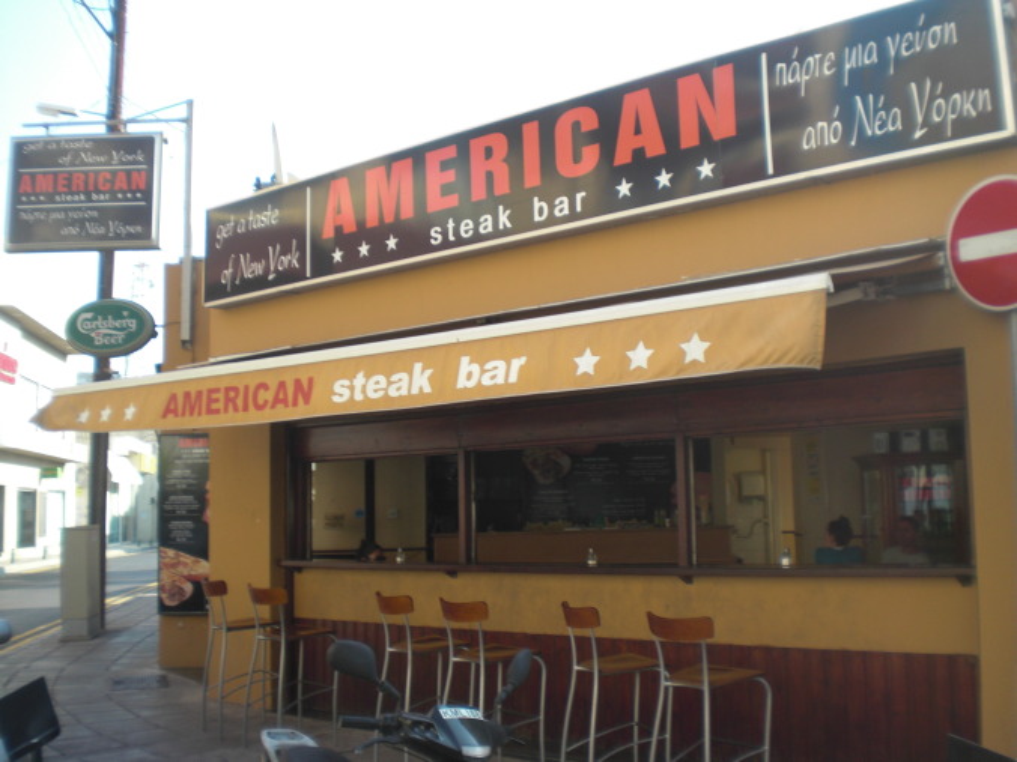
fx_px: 1116
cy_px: 381
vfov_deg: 37.7
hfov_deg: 49.0
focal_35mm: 38
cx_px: 508
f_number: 3.1
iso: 64
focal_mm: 6.3
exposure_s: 1/200
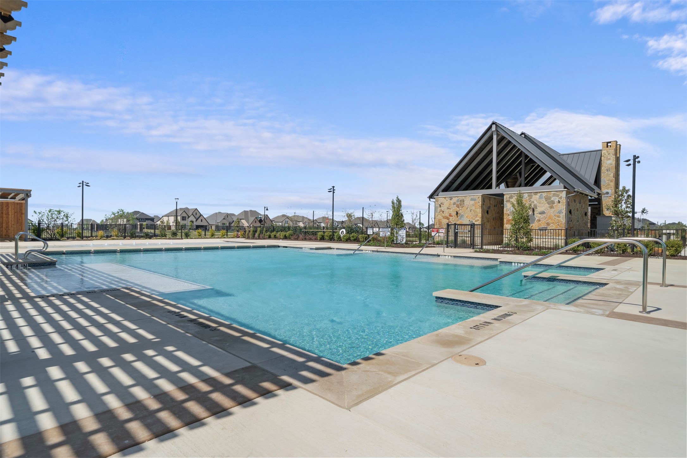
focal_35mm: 18
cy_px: 229
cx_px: 344
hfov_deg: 90.0
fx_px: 343
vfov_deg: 67.4
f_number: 8
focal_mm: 18
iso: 250
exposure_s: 1/200
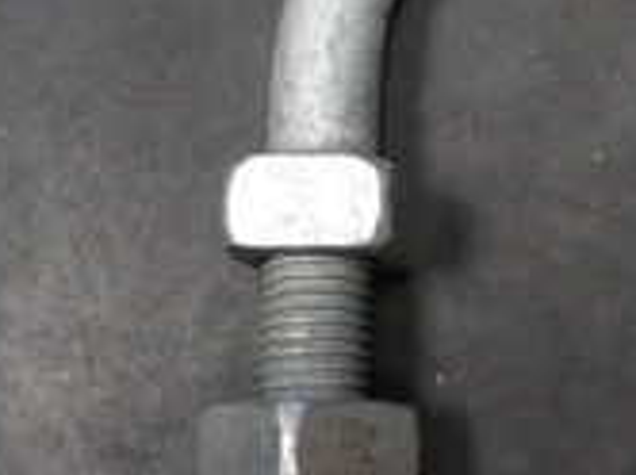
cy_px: 287
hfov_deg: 31.5
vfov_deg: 25.1
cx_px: 590
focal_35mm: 58
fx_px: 1064
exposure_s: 1/17
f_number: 3.2
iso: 360
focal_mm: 4.3
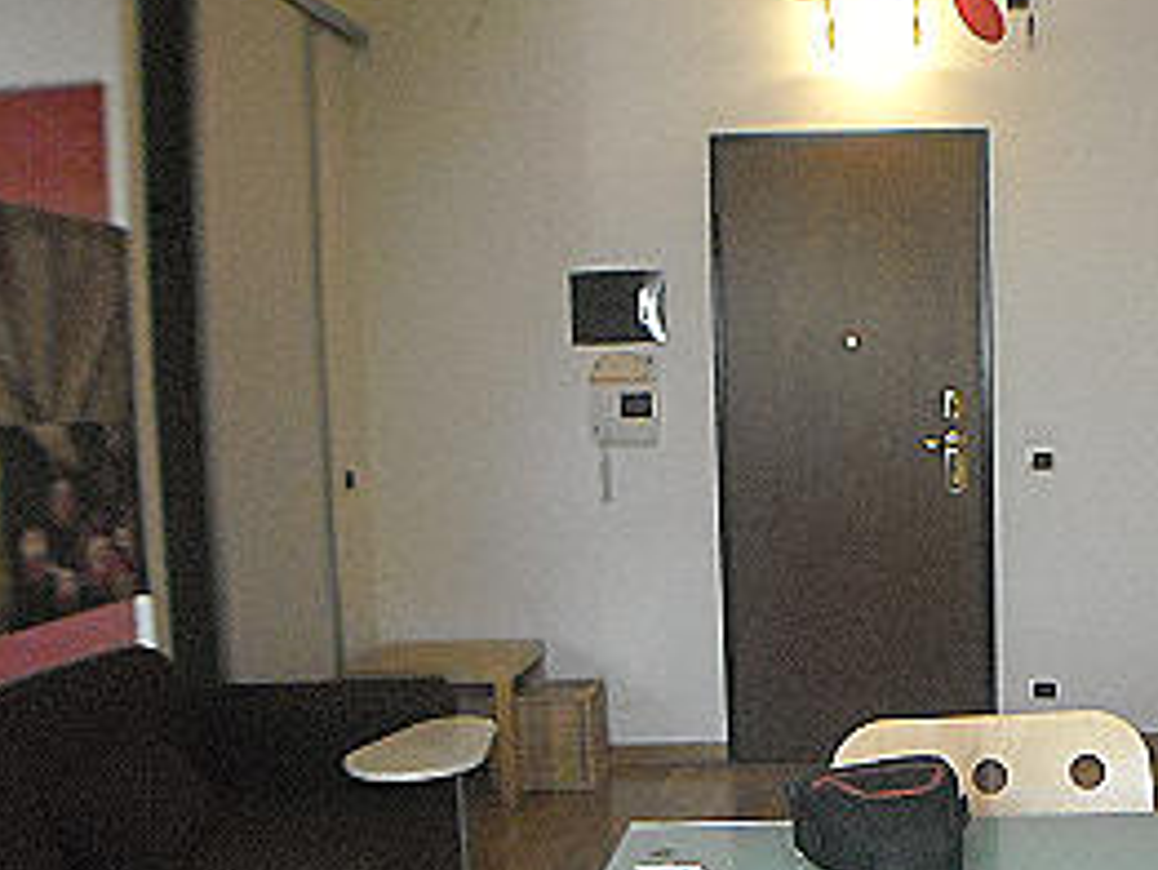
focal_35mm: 67
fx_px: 2242
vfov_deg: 21.8
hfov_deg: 28.4
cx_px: 923
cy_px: 619
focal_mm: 5.7
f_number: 2.8
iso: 800
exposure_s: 1/96
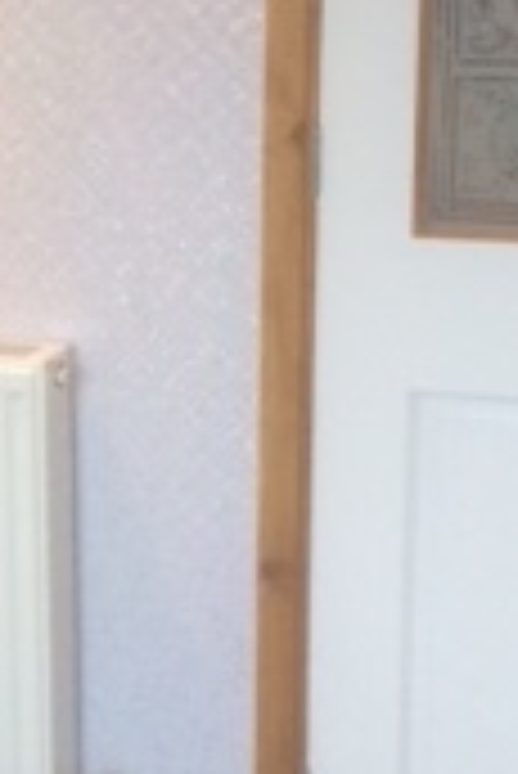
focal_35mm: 112
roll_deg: +1.9
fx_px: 2412
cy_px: 320
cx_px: -320
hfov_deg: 11.6
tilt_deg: -13.9
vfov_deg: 18.2
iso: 64
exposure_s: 1/33
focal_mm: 4.15
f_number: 2.2
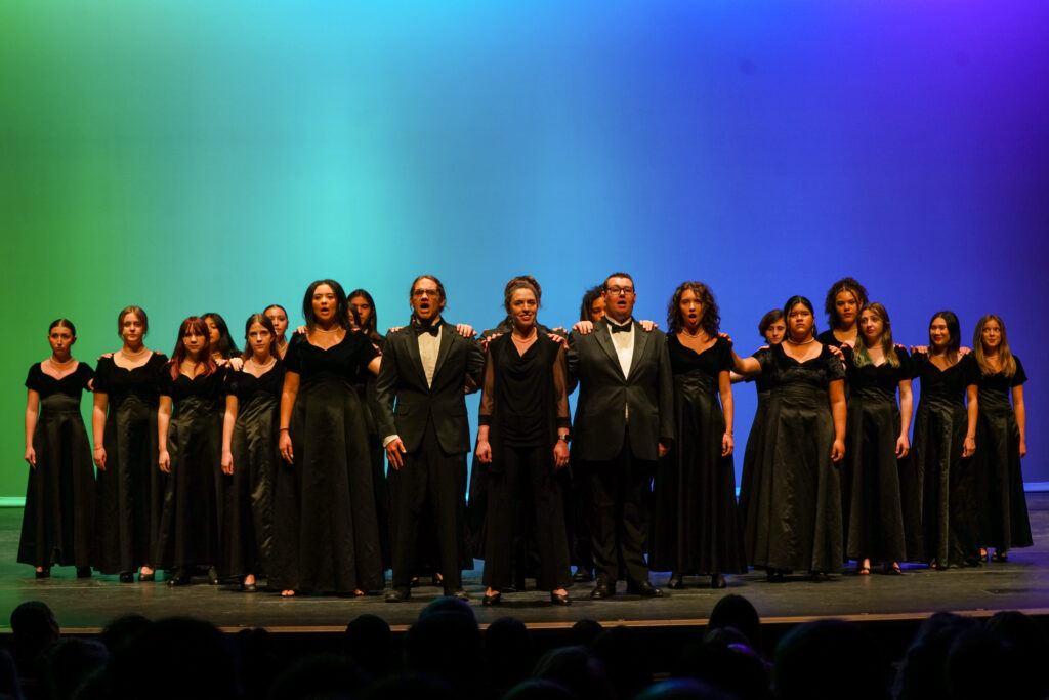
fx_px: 2186
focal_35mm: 75
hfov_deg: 27.0
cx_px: 524
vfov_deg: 18.2
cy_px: 350
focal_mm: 75
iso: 1600
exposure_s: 1/80
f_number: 5.6
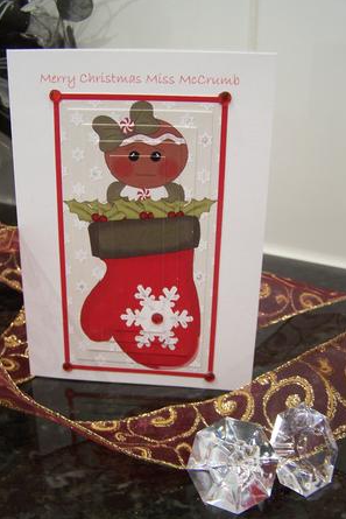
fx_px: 576
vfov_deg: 48.4
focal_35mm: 40
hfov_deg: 33.4
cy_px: 260
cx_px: 157
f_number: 2.8
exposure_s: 1/8
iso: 140
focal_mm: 6.3
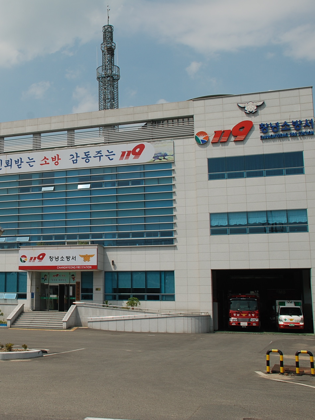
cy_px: 210
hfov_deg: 31.3
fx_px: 534
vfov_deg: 42.9
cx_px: 30
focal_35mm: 44
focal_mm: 20
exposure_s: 1/250
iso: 100
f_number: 8
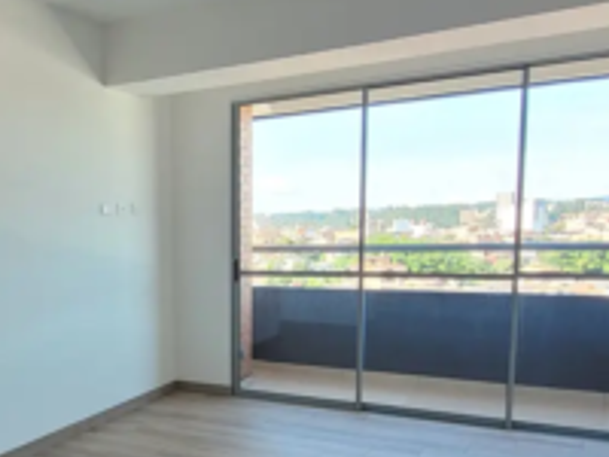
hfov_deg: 45.2
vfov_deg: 37.3
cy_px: 305
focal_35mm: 38
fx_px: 669
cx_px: 79
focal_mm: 1.74
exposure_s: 1/120
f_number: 2.2
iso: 64
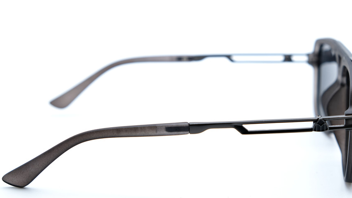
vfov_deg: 14.2
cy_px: 101
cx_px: 186
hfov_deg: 25.0
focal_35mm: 85
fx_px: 793
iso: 160
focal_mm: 46.3
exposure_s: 1/120
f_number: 5.6
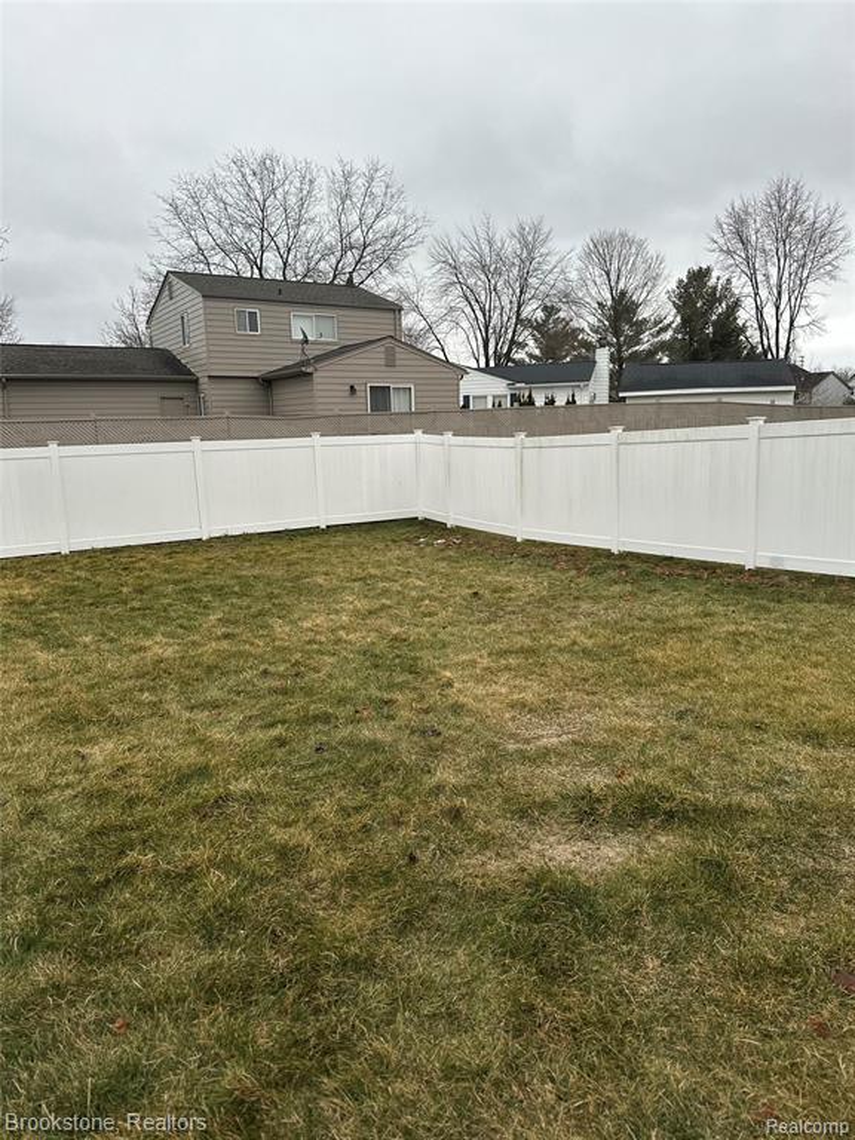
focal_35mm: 24
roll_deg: -0.7
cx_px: 428
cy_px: 570
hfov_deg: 56.8
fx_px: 790
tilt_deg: -9.5
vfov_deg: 71.6
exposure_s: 1/74
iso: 250
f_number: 1.78
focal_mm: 6.86
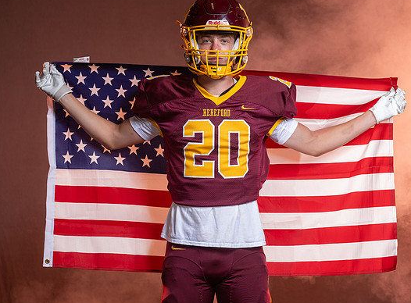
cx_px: 225
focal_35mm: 177
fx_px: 2089
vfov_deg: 8.3
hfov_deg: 11.2
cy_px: 145
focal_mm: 135
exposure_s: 1/160
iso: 80
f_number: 4.5
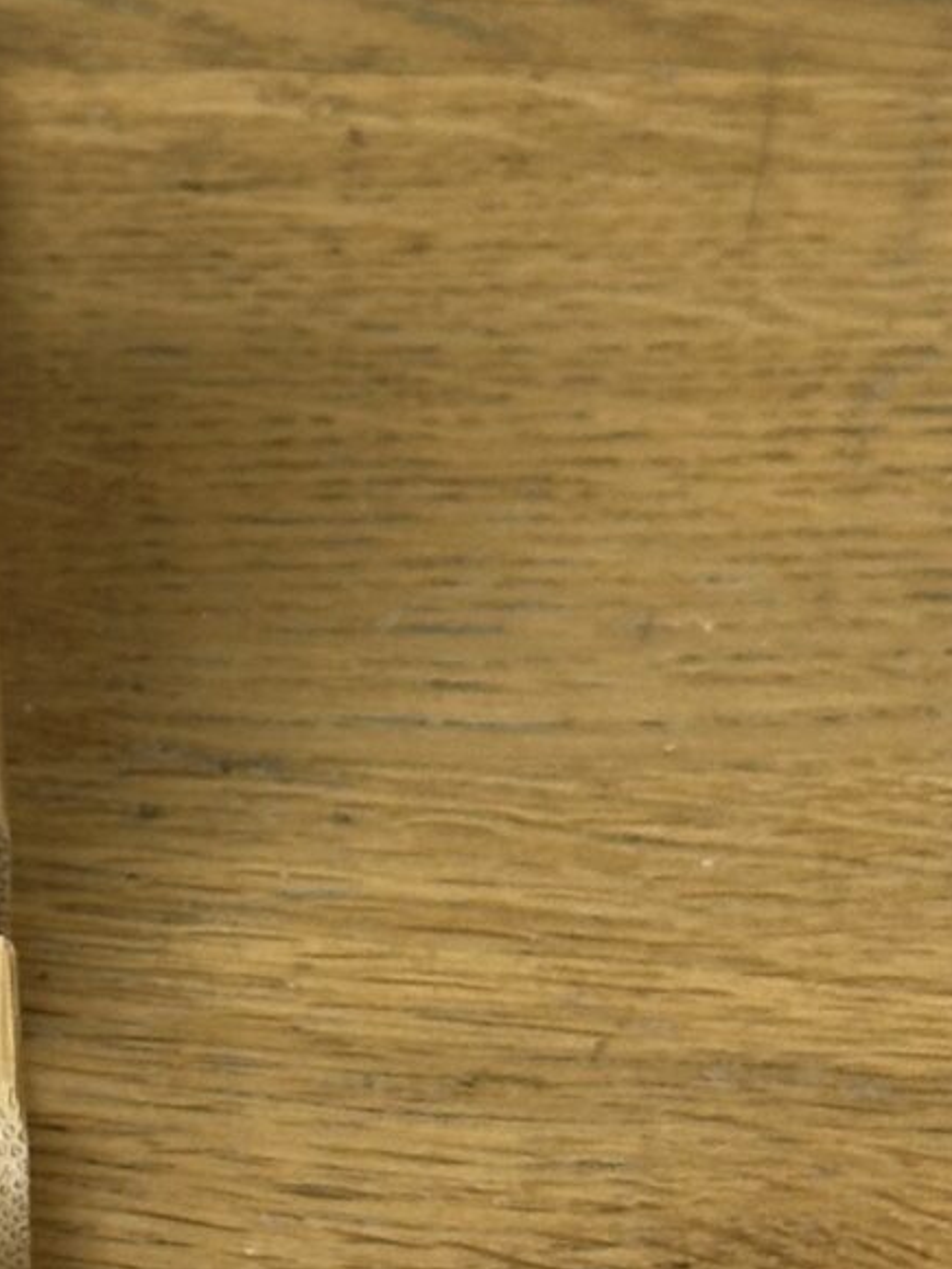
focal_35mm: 212
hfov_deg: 6.9
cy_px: 153
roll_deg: +0.3
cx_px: -477
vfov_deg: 9.3
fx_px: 7774
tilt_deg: -37.7
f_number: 1.78
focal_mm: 6.86
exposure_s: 1/100
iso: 80
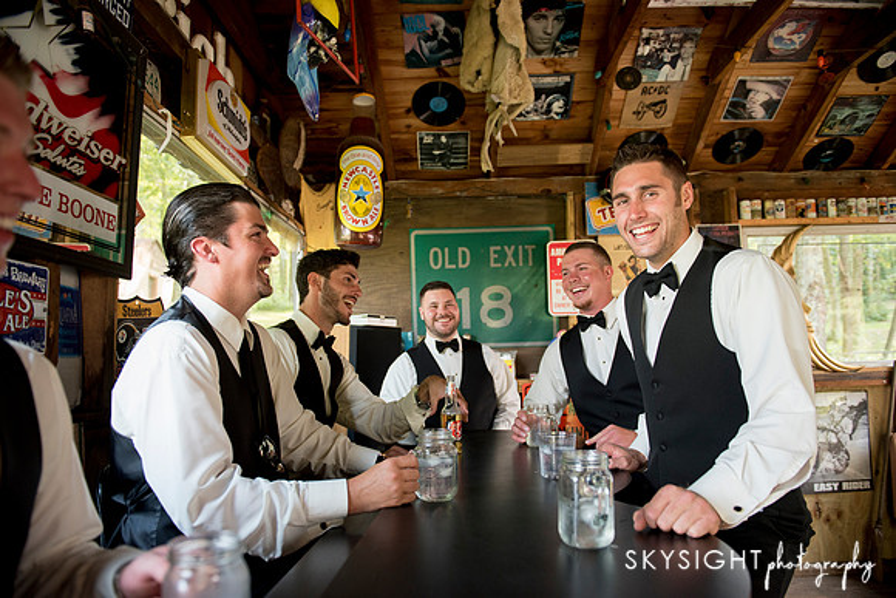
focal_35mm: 24
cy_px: 299
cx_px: 448
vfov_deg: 53.2
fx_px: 597
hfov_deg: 73.7
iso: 1000
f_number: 3.2
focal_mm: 24
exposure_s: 1/160
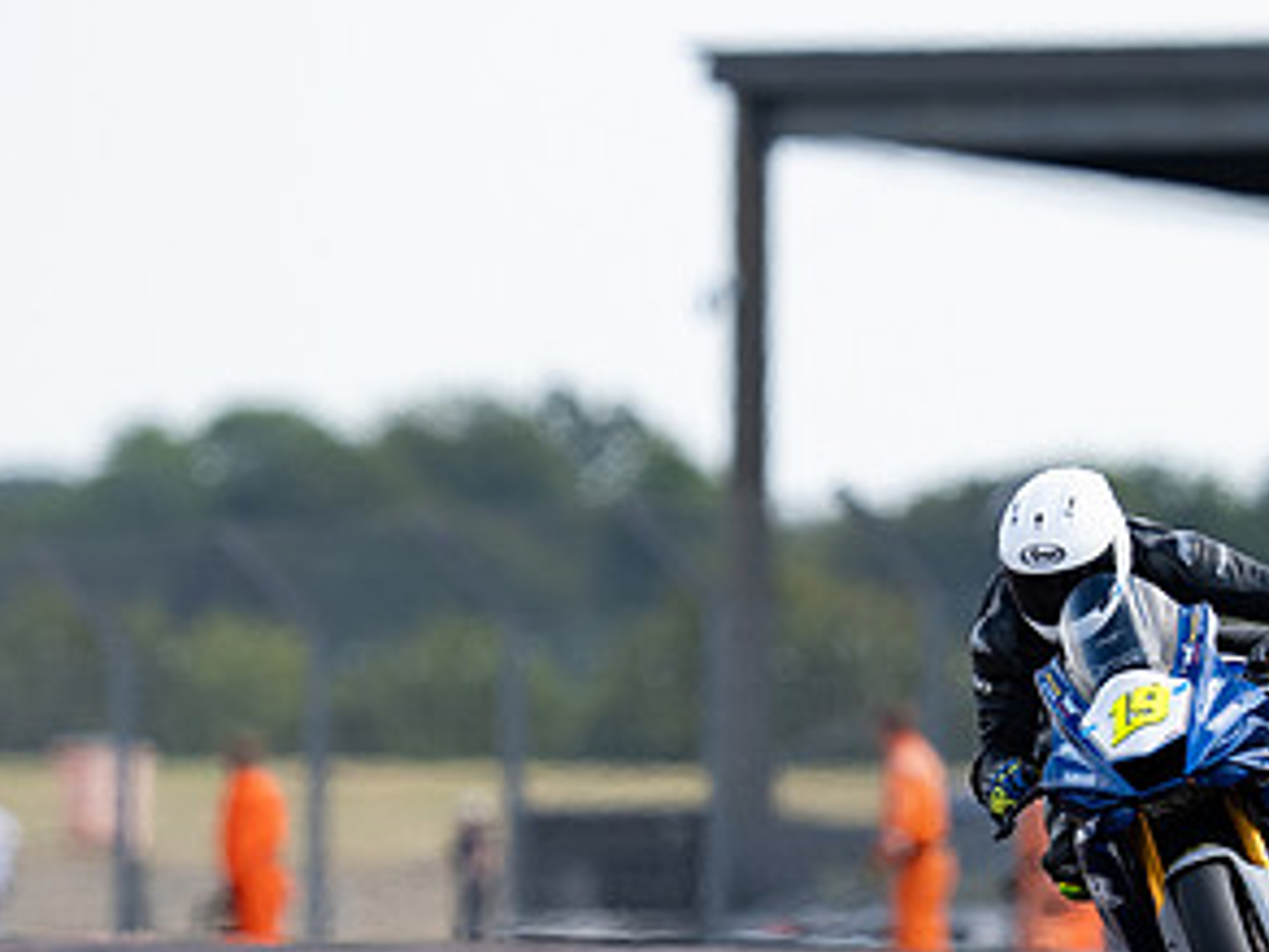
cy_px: 768
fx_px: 33910
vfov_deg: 1.6
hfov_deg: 2.1
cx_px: 1178
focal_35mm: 925
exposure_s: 1/640
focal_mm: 400
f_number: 4
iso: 200
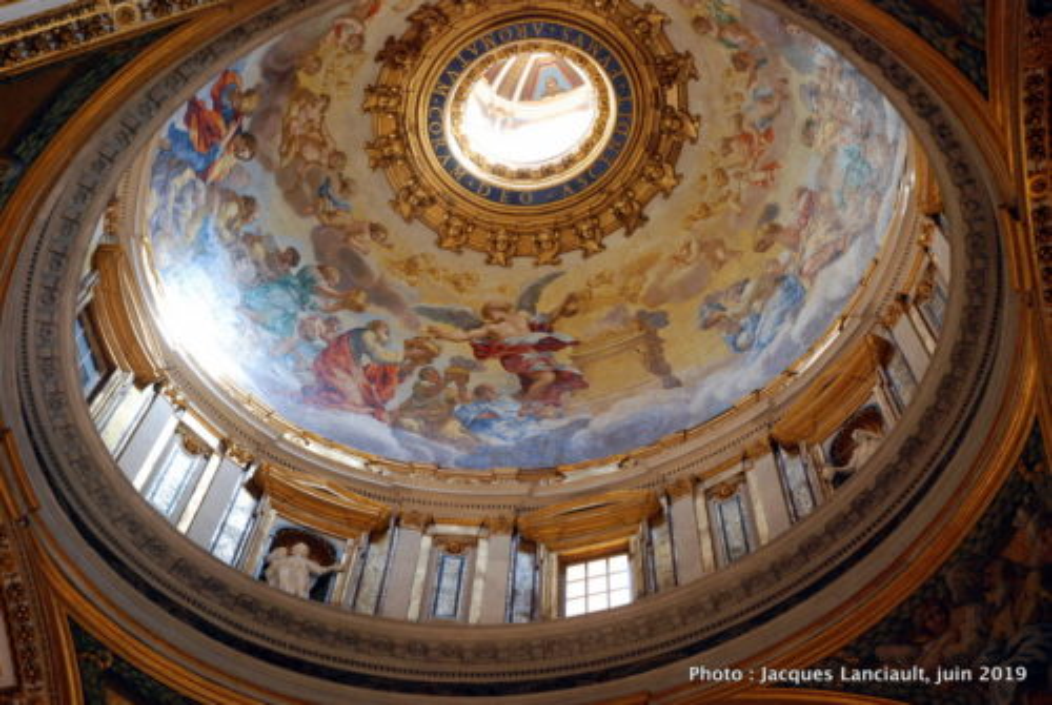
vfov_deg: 23.9
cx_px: 526
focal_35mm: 57
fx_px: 1668
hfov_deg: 35.0
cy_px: 352
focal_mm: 38
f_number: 4.2
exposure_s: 1/50
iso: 1250
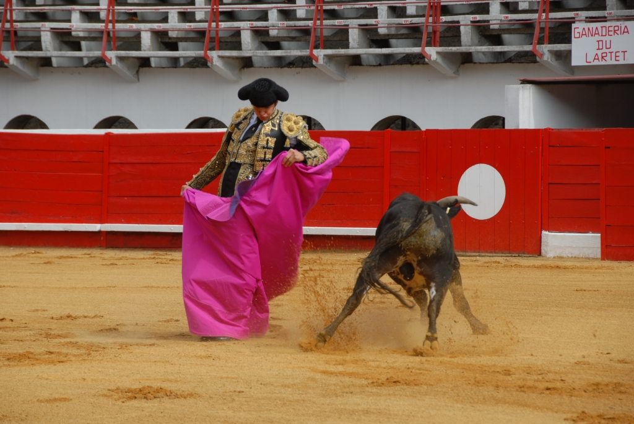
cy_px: 212
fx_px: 3173
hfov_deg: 11.4
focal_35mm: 180
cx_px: 317
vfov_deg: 7.6
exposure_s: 1/250
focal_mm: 120
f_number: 6.7
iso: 100
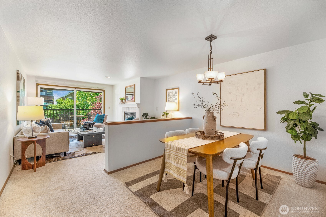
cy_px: 108
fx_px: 127
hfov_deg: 104.3
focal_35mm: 14
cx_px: 163
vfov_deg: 81.2
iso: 200
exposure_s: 1/400
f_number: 5.6
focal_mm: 14
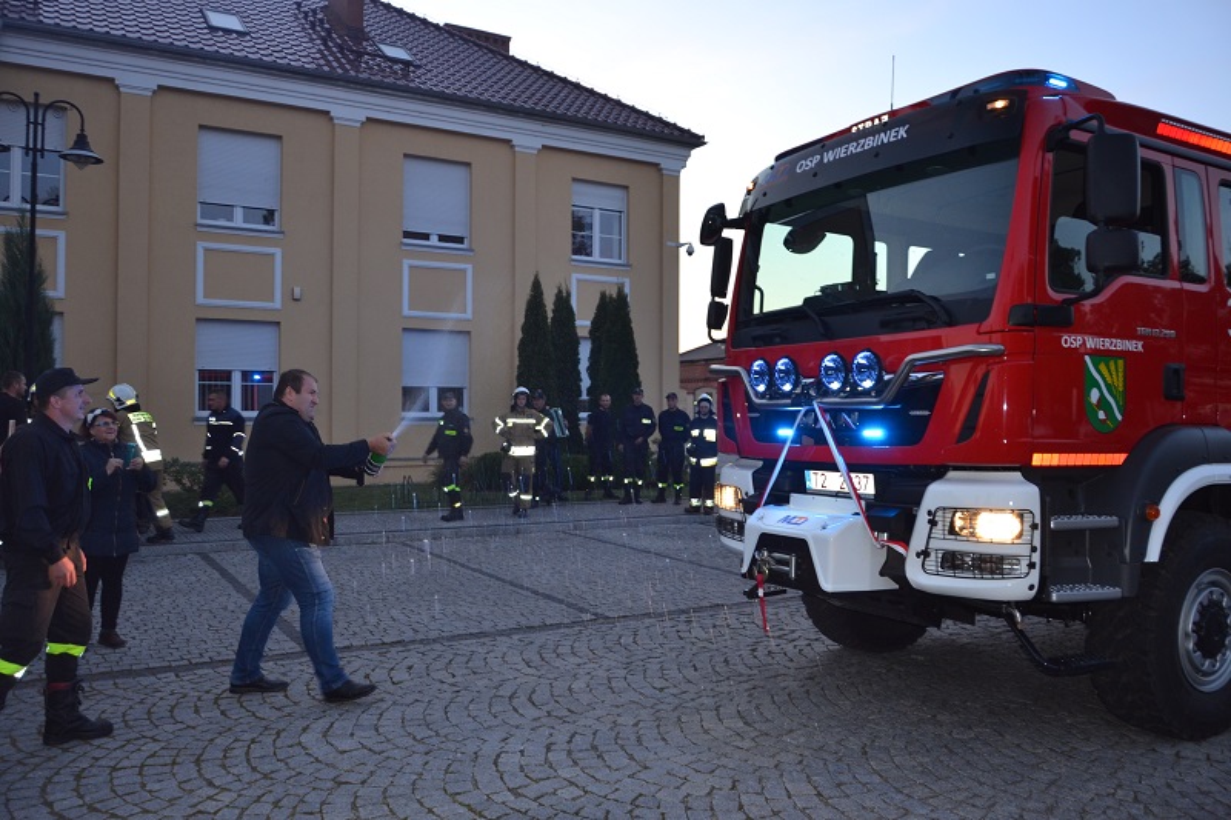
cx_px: 616
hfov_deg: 67.4
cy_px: 410
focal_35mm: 27
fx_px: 923
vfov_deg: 47.9
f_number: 3.5
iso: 400
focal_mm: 18
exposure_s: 1/60
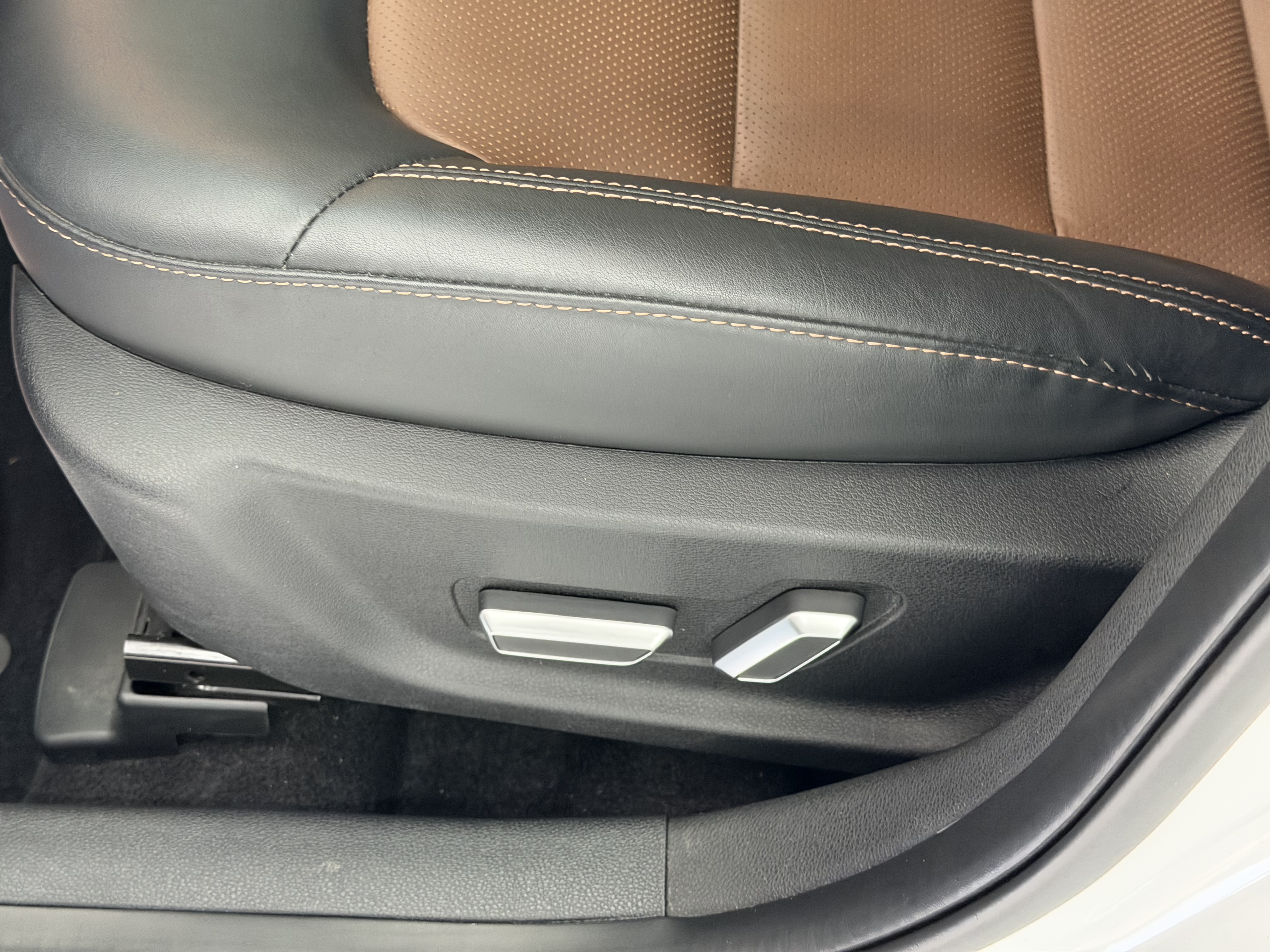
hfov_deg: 39.7
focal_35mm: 48
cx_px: 635
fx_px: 1761
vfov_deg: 30.3
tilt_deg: -53.0
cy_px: 476
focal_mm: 6.76
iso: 500
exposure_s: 1/40
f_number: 1.78
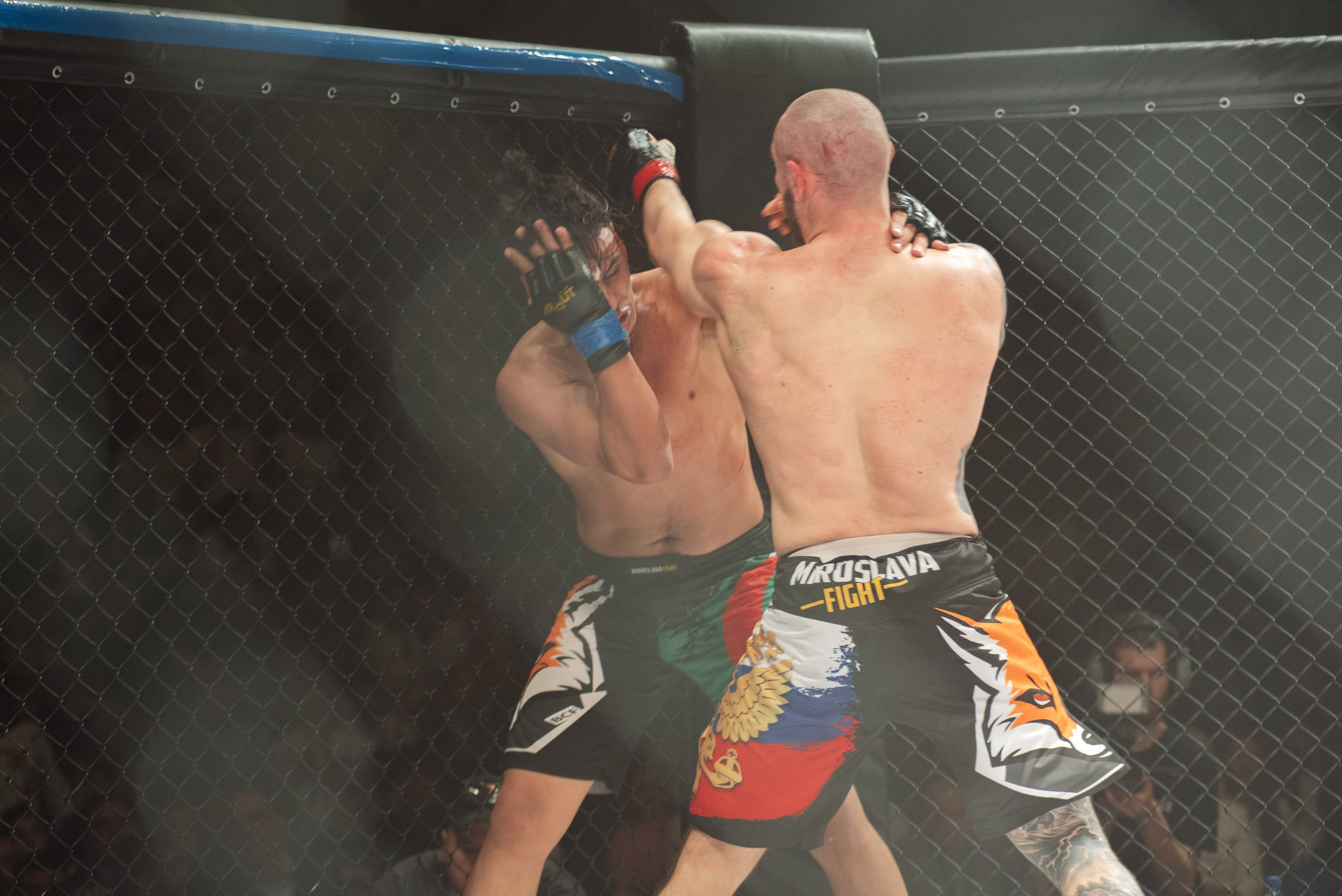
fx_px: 3543
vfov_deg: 14.4
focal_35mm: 95
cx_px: 671
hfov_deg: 21.5
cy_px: 448
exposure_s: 1/320
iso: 1100
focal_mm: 95
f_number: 4
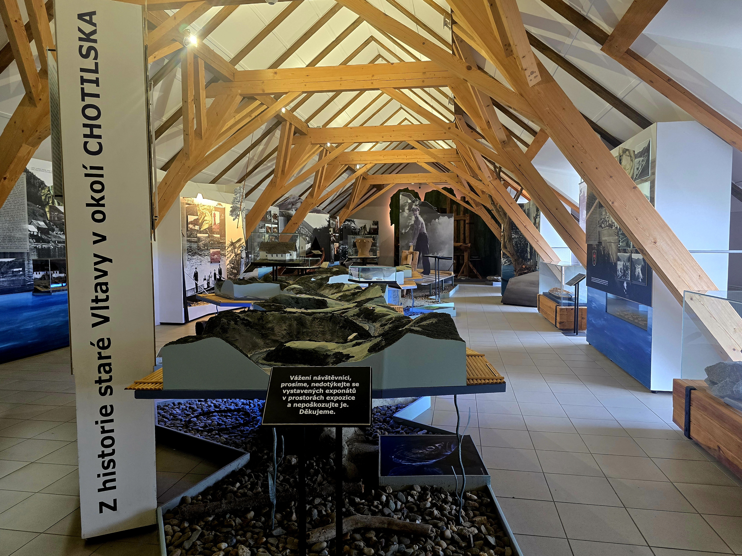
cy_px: 278
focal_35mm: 23
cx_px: 371
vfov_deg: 58.9
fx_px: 493
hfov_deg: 73.9
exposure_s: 1/101
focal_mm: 6.3
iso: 320
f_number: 1.7
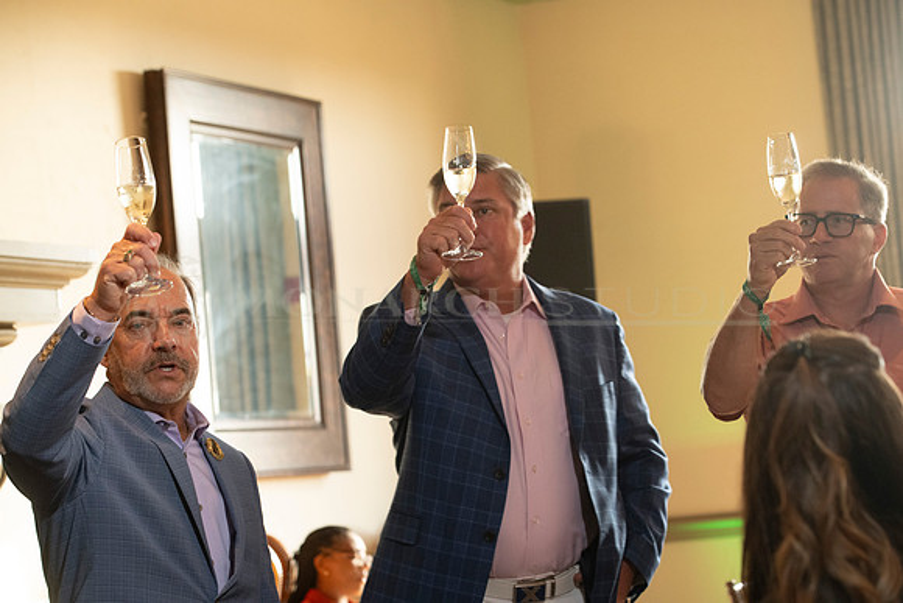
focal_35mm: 100
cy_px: 302
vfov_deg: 13.7
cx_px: 452
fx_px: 2509
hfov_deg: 20.4
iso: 3200
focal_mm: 100
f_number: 6.3
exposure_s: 1/80
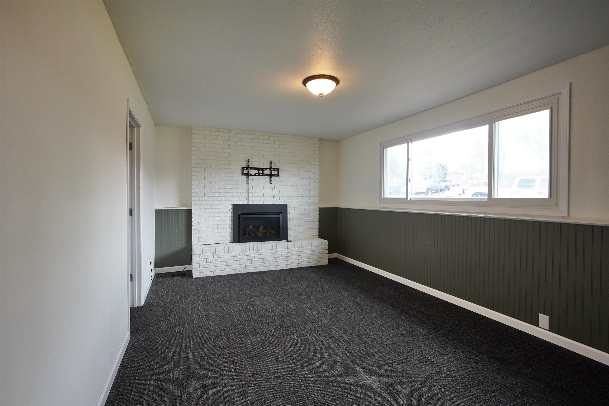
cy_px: 203
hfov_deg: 96.7
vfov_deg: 73.7
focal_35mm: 16
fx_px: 271
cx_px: 304
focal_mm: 11
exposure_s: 1/160
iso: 800
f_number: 4
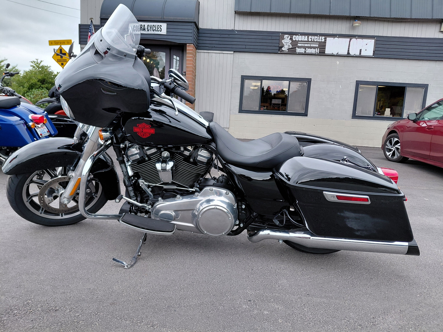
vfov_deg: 54.9
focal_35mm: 25
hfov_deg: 69.4
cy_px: 166
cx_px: 222
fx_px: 320
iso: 50
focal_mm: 4.69
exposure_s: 1/400
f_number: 1.8
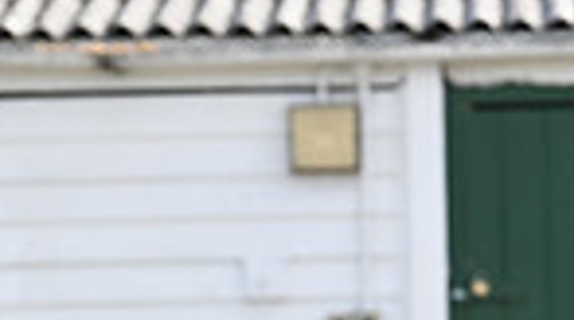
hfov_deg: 2.6
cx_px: 1074
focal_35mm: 829
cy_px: 712
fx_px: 12592
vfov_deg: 1.5
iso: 400
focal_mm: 200
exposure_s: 1/1000
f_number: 5.6
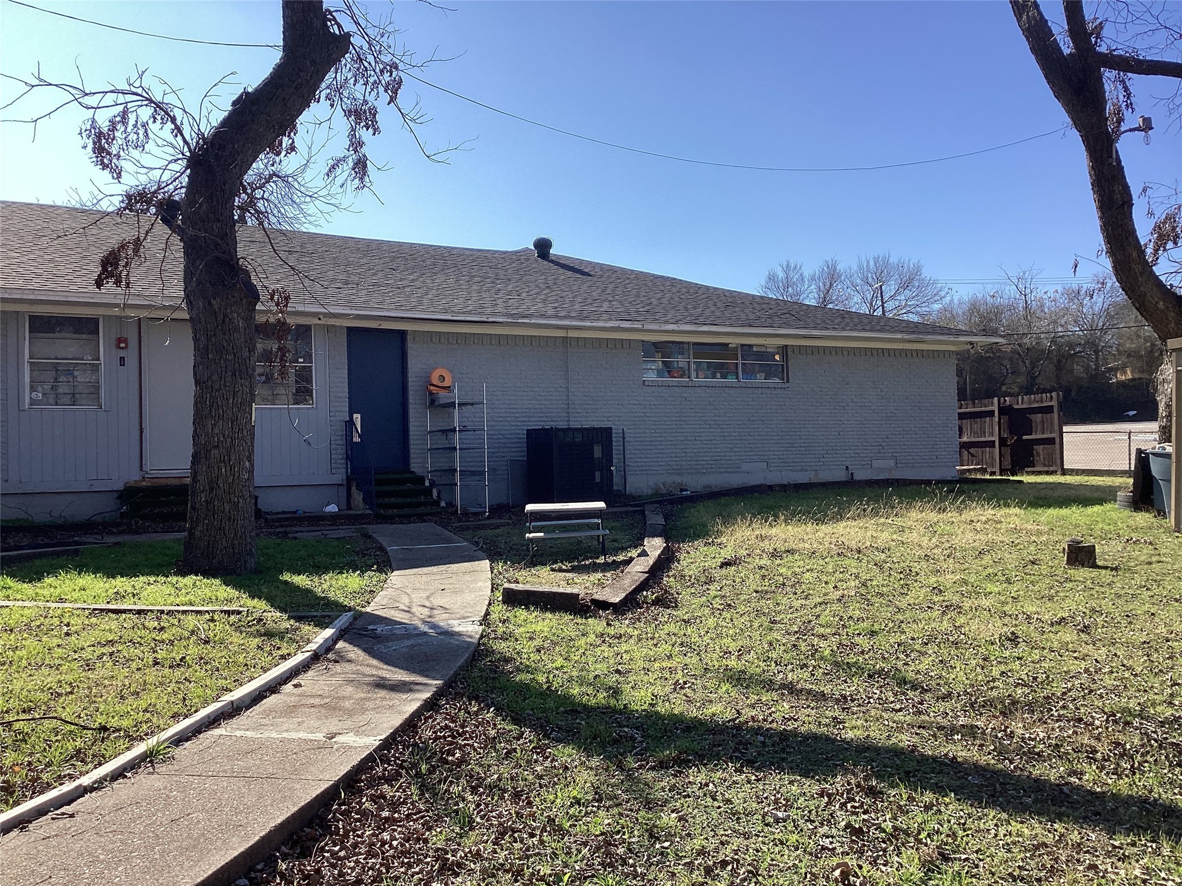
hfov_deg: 58.4
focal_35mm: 31
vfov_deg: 45.4
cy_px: 443
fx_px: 1059
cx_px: 591
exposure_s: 1/1031
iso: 25
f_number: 2.4
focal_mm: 3.3
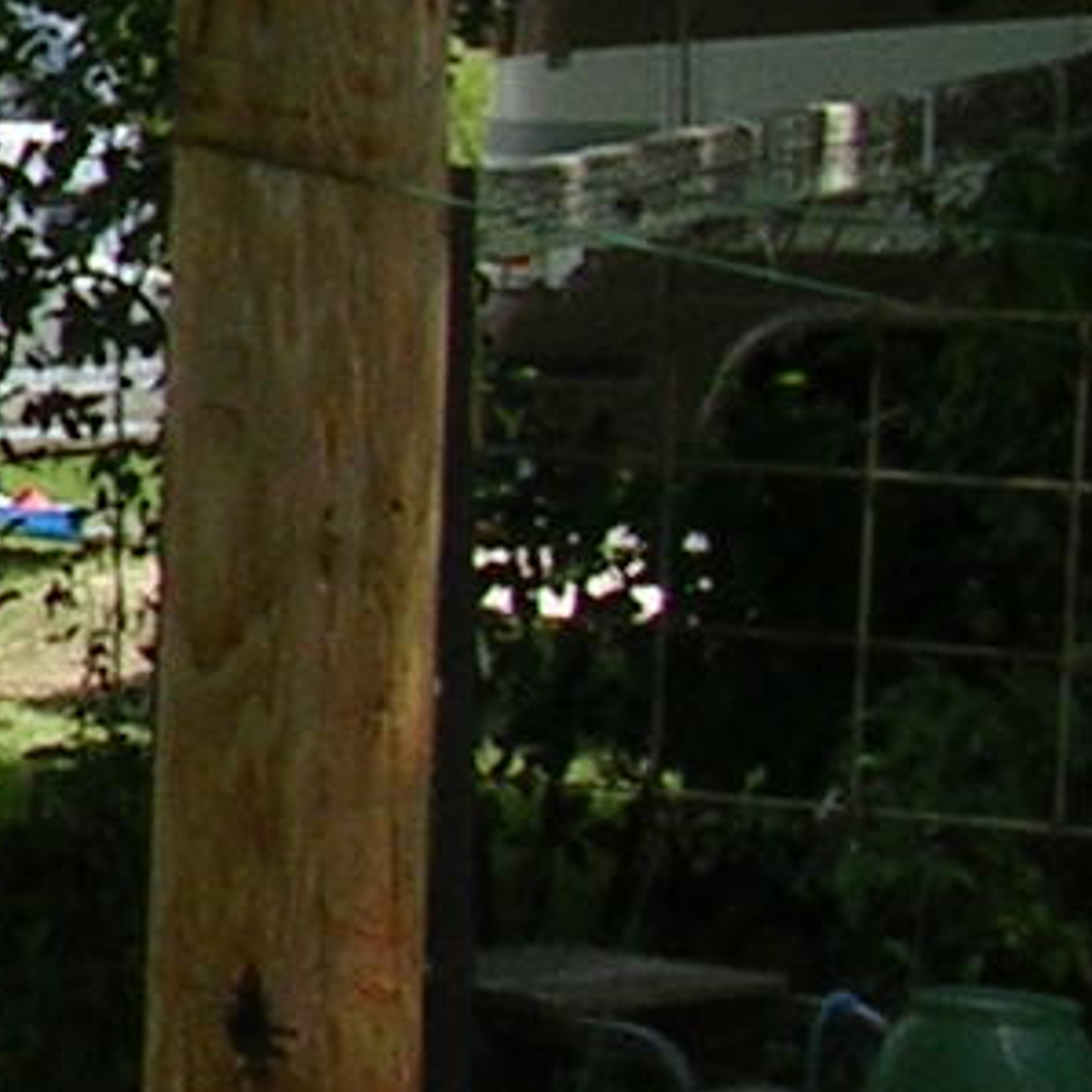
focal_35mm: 230
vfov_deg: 7.5
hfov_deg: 6.7
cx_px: -2509
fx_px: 8209
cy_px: -205
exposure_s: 1/220
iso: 50
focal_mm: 5.8
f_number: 5.6
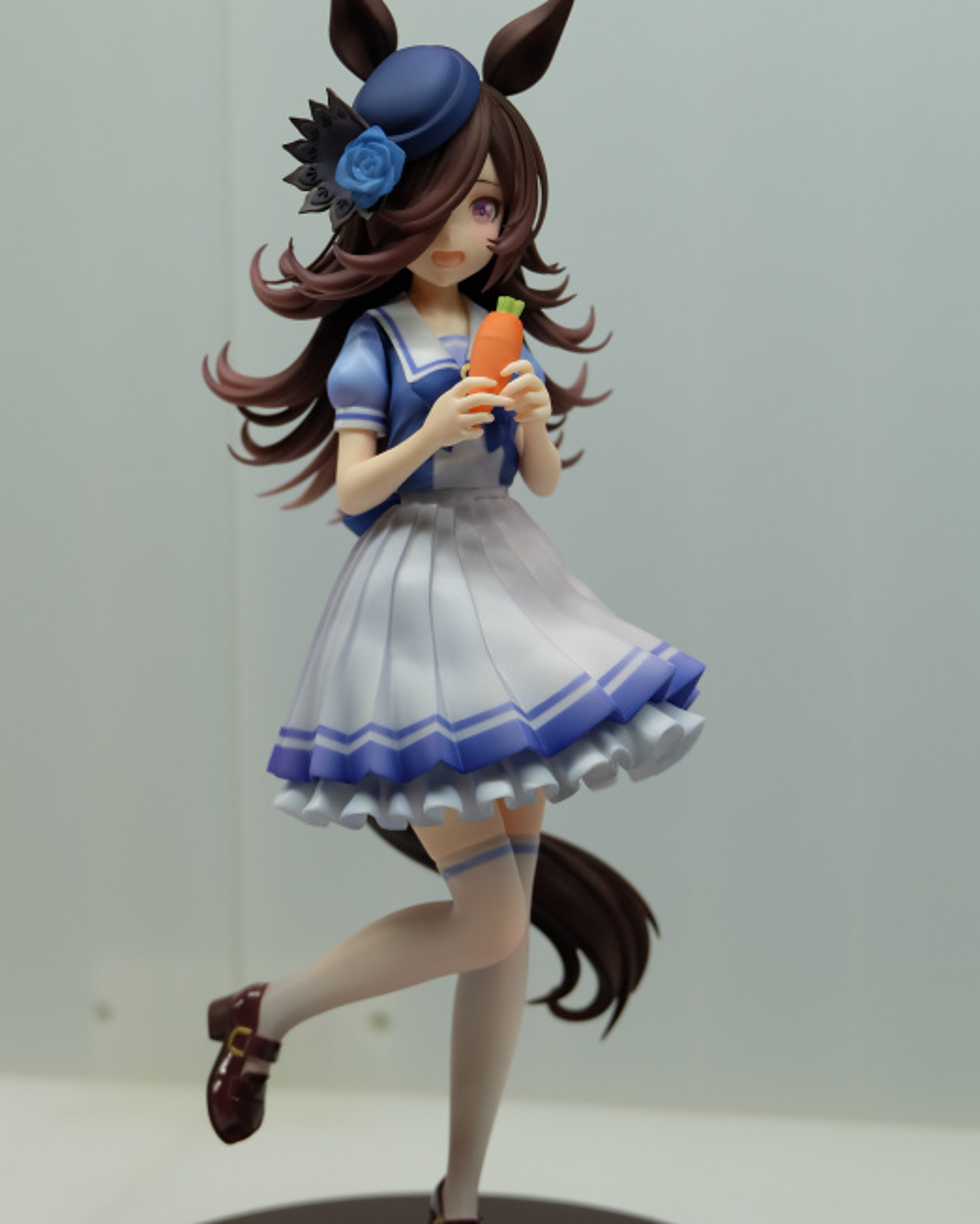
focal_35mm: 54
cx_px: 488
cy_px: 645
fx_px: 1956
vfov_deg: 34.7
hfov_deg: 28.1
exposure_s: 1/125
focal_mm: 31
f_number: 4.7
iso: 400
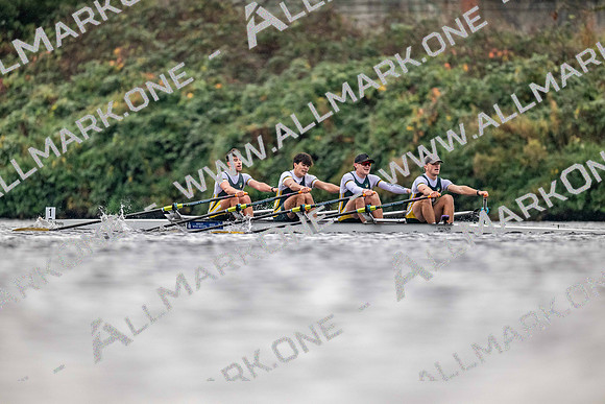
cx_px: 302
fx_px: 10085
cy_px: 202
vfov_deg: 2.3
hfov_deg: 3.4
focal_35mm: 600
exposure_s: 1/2500
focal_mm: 600
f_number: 4
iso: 2200
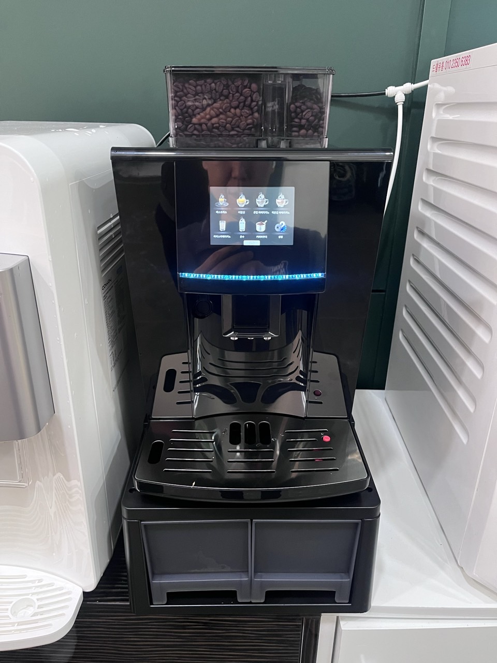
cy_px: 332
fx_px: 498
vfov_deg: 67.3
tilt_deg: -23.5
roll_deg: -1.3
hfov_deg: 53.1
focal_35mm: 26
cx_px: 248
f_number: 1.6
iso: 500
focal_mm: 5.1
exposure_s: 1/60
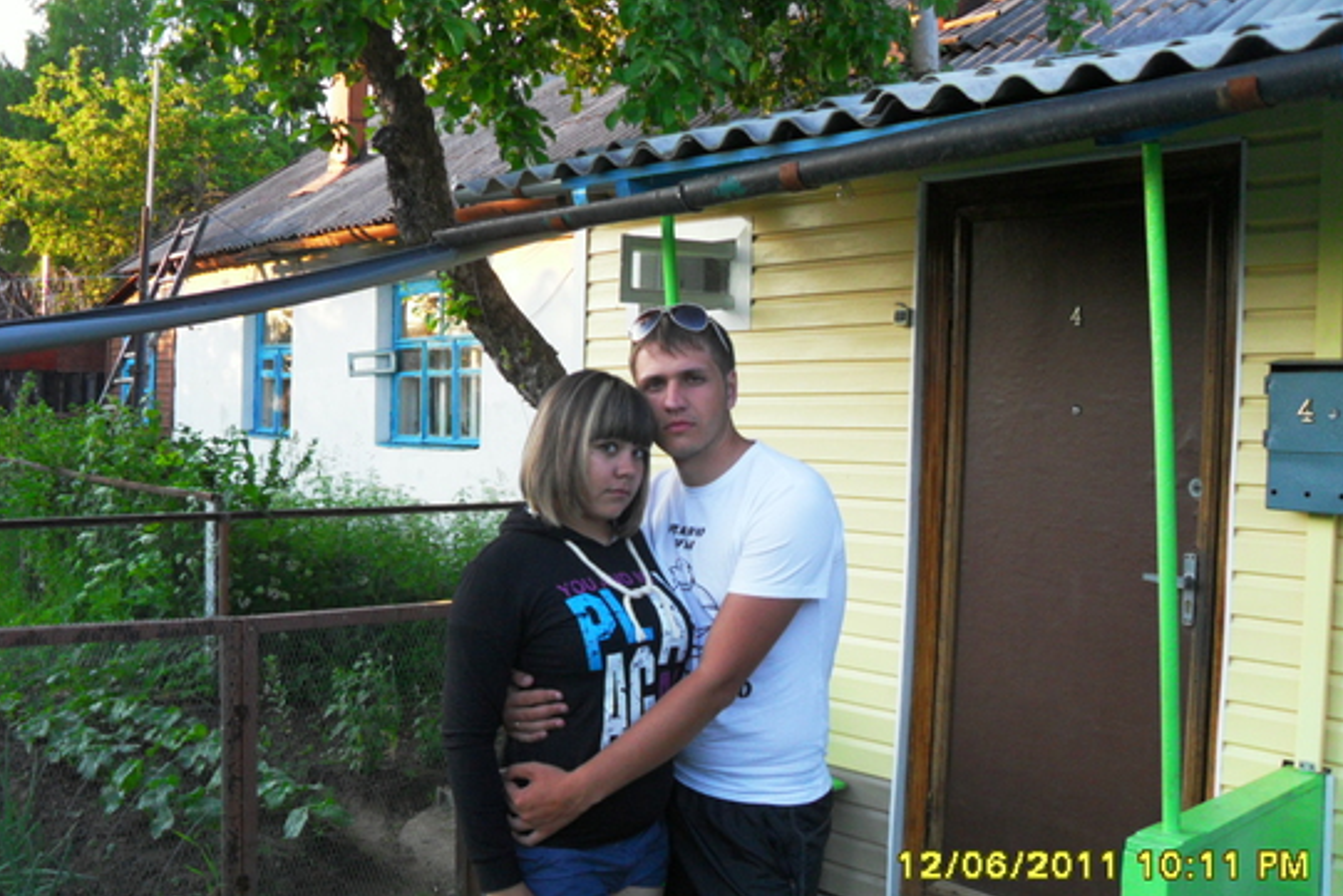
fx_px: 1381
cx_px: 678
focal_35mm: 37
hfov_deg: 51.9
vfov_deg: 36.0
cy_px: 450
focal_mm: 6.2
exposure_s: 1/125
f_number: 2.8
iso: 100
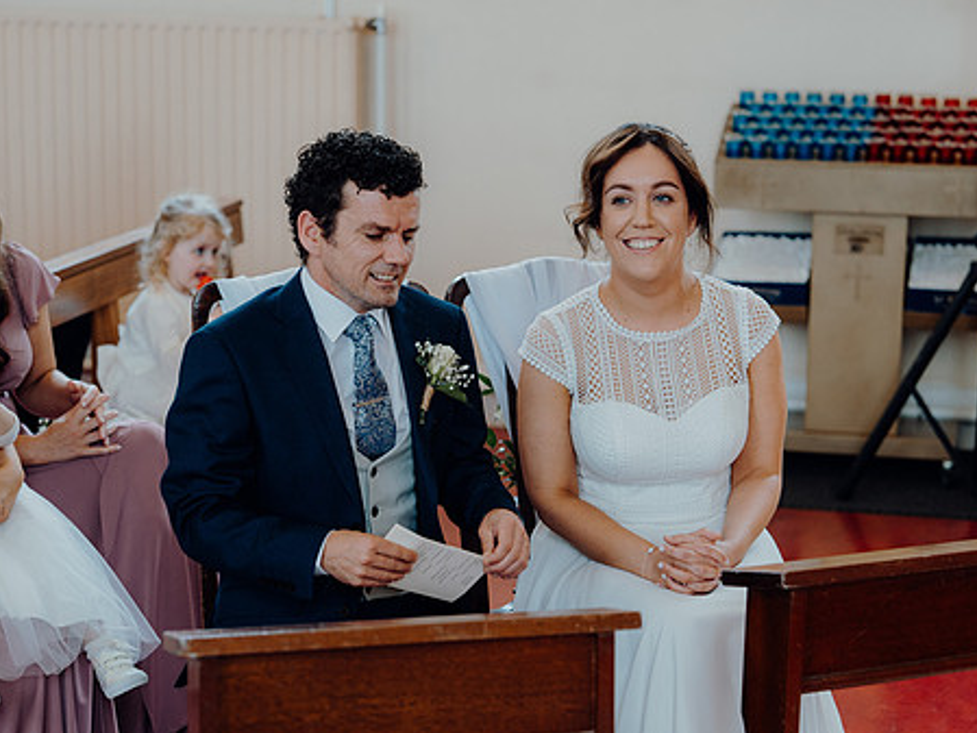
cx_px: 487
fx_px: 2456
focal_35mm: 87
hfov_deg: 22.5
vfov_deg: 17.0
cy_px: 386
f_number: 2.8
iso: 640
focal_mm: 70
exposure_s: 1/200
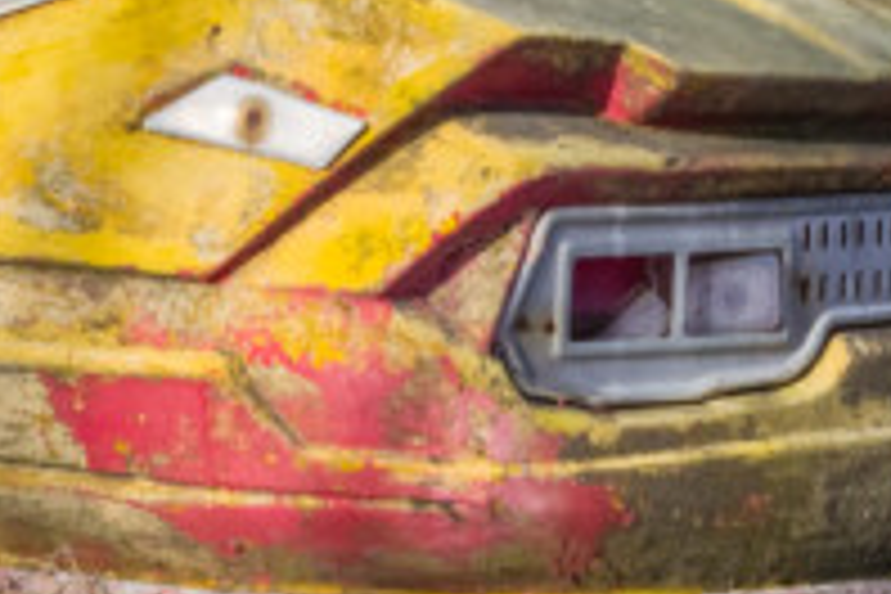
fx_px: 6459
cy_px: -736
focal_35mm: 261
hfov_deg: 7.7
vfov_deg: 5.1
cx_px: 1386
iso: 400
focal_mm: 43
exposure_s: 1/400
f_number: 6.3
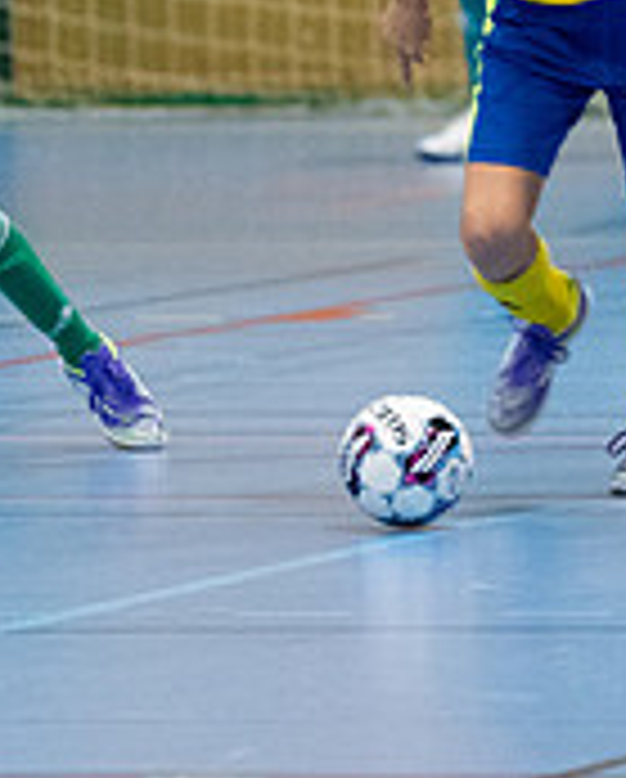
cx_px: 468
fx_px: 20142
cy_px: -38
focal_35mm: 872
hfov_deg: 1.8
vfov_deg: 2.2
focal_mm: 185
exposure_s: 1/500
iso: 3200
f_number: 2.8
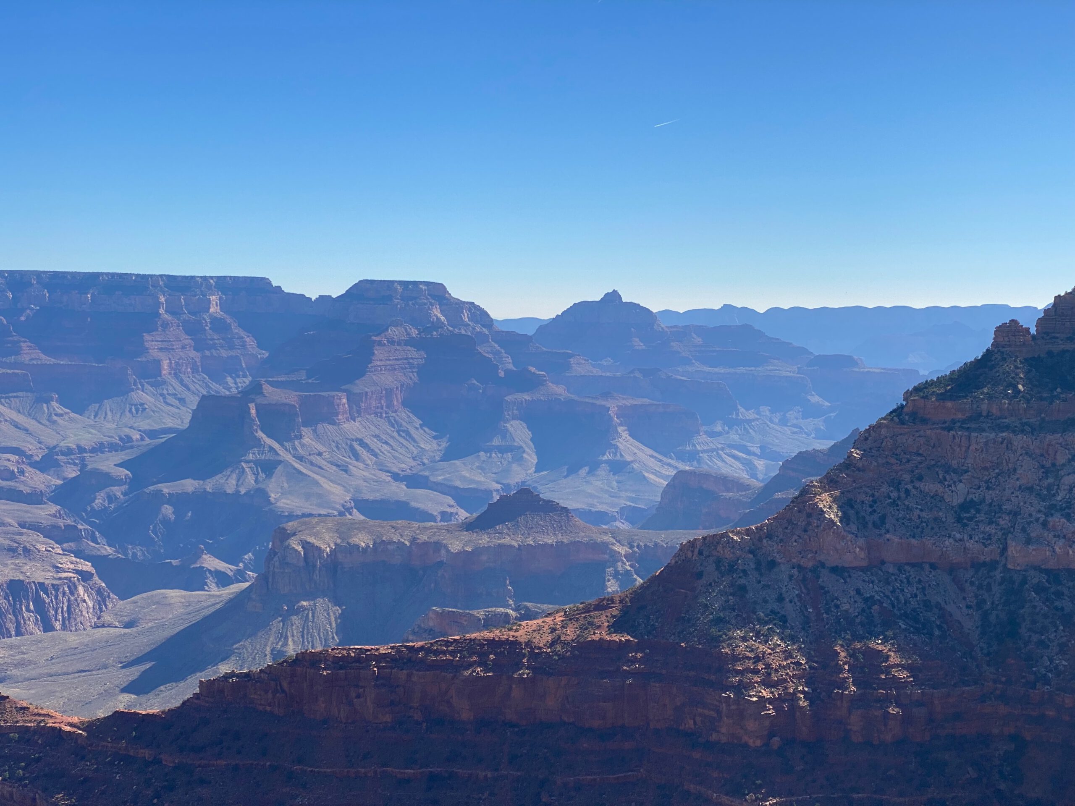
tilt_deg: -3.0
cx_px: 538
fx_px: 1615
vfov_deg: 28.0
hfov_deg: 36.8
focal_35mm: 52
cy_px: 403
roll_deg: -0.5
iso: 20
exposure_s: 1/1776
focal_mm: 6
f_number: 2
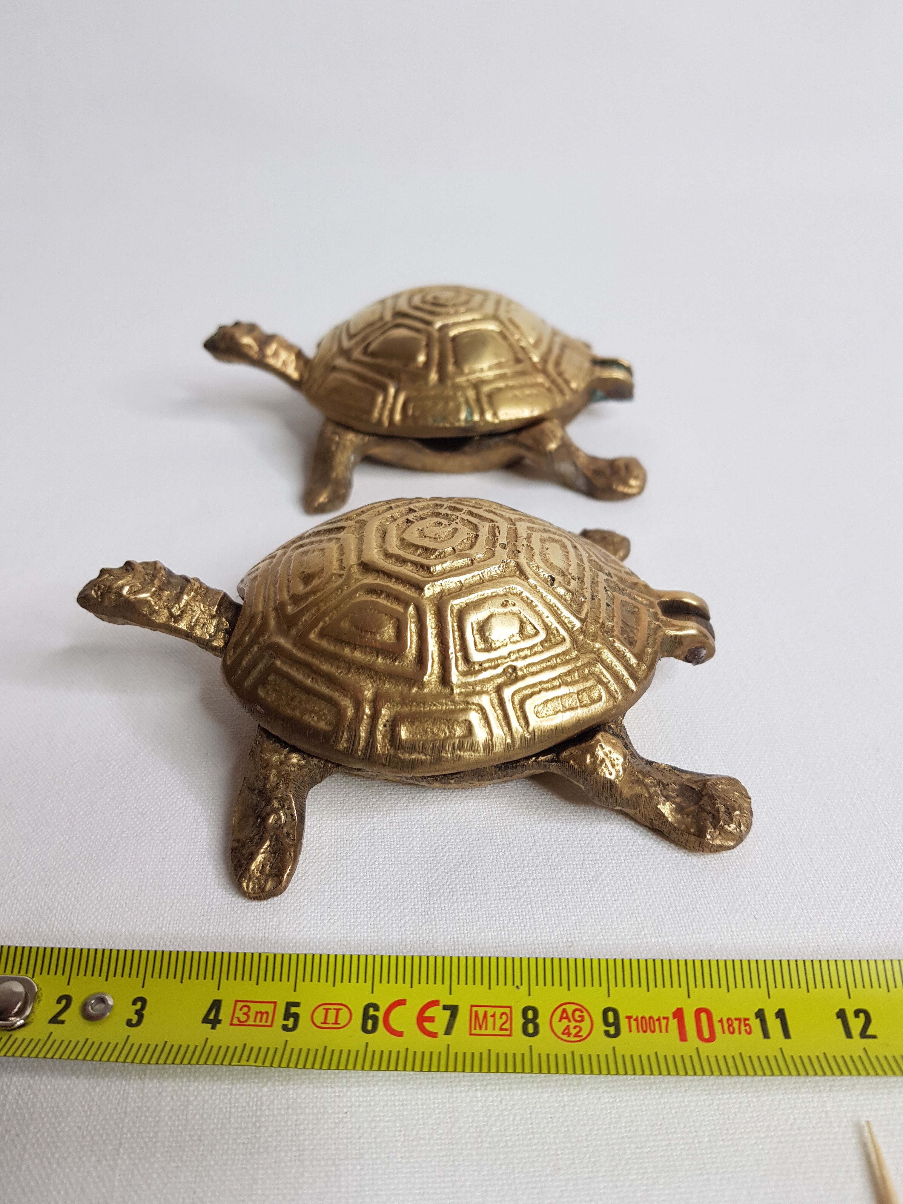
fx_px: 904
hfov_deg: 53.1
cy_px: 602
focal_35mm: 26
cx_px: 452
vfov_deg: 67.3
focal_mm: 4.2
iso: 64
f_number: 1.7
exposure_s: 1/100
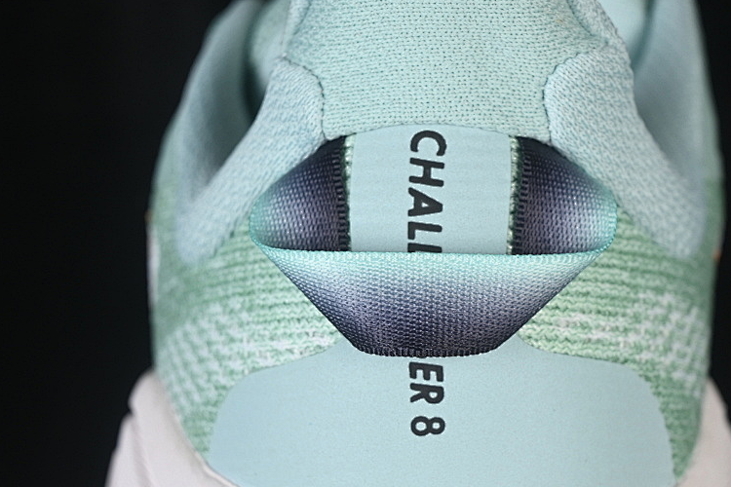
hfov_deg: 18.9
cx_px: 451
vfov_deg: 12.7
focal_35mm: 108
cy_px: 308
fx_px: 2193
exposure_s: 1/80
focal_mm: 50
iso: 160
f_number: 7.1
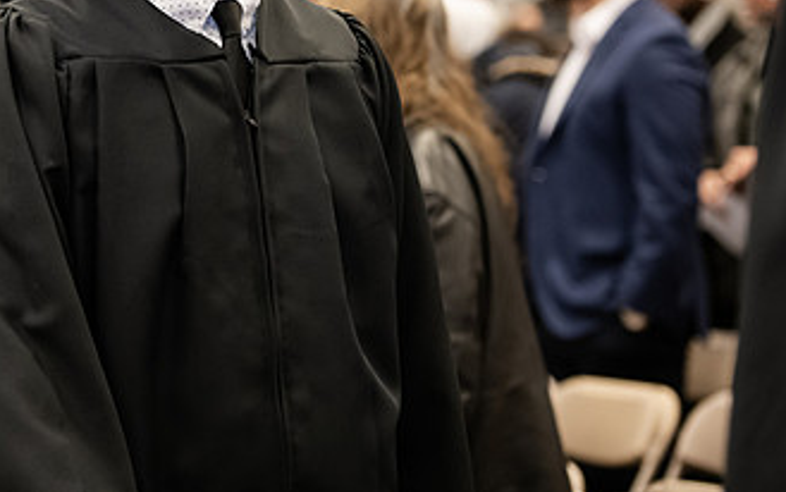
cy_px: 35
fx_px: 3772
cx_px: 246
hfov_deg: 11.9
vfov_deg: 7.4
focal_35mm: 176
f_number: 3.2
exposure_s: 1/200
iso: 2000
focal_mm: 98
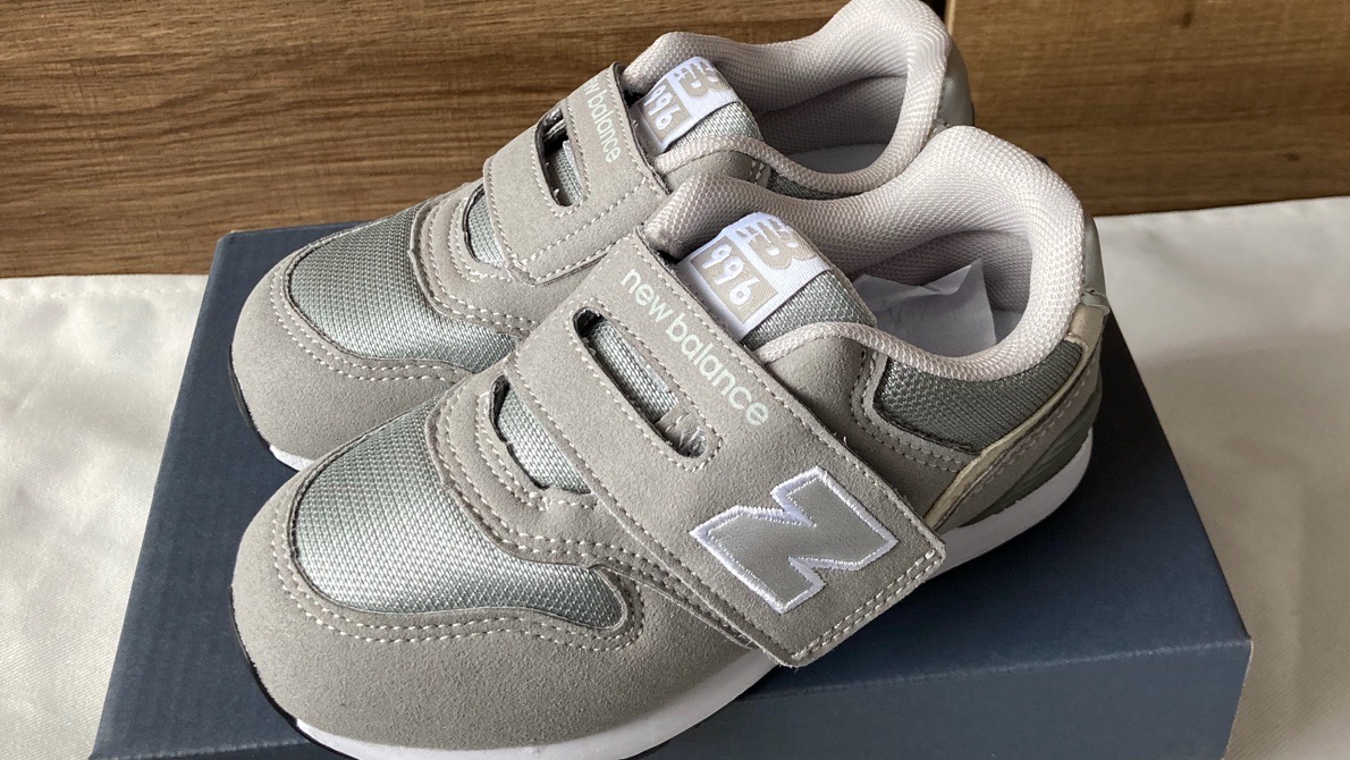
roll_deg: +3.5
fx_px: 1468
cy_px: 239
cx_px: 680
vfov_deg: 28.8
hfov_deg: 49.4
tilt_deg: -40.7
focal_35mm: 41
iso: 80
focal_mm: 3.99
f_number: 1.8
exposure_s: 1/63
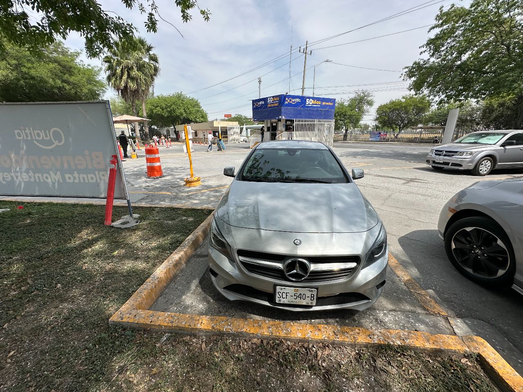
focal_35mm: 14
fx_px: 212
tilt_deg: -15.1
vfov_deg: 85.7
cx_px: 262
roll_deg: -0.3
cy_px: 196
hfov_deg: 102.1
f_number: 2.2
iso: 50
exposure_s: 1/2132
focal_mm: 2.22
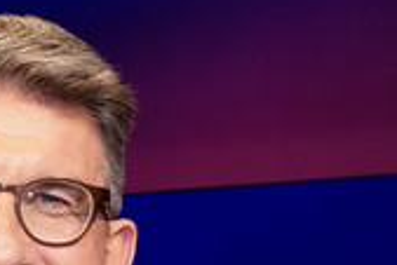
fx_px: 883
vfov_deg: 16.4
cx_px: 11
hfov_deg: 24.3
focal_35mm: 80
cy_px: 321
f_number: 5.6
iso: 2000
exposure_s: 1/50
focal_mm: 30
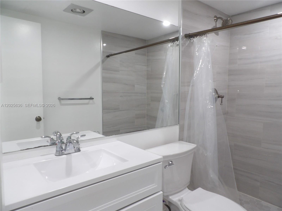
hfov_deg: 71.6
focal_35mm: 24
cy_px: 106
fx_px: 196
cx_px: 141
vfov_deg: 56.8
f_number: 2.8
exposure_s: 1/33
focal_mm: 4.3
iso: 197
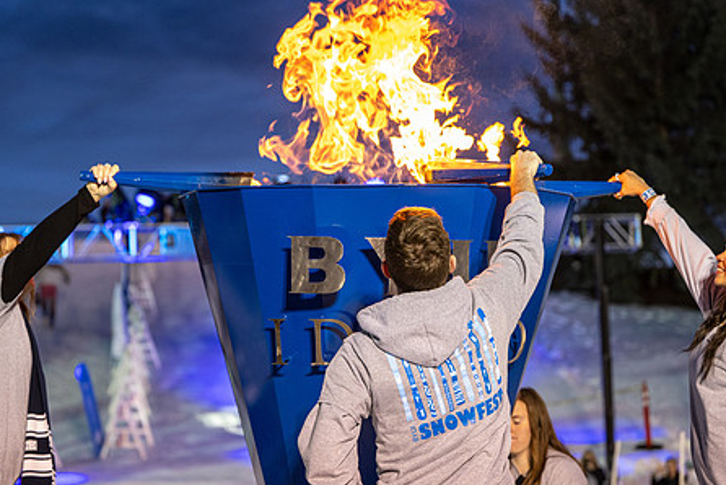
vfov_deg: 14.6
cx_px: 351
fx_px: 1897
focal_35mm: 94
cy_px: 266
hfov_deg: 21.7
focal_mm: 70
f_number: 2.8
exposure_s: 1/250
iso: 640
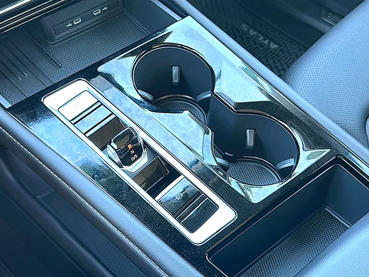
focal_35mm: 37
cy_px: 138
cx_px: 184
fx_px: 394
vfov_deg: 38.7
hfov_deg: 50.1
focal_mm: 6.86
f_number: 1.78
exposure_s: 1/40
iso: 100
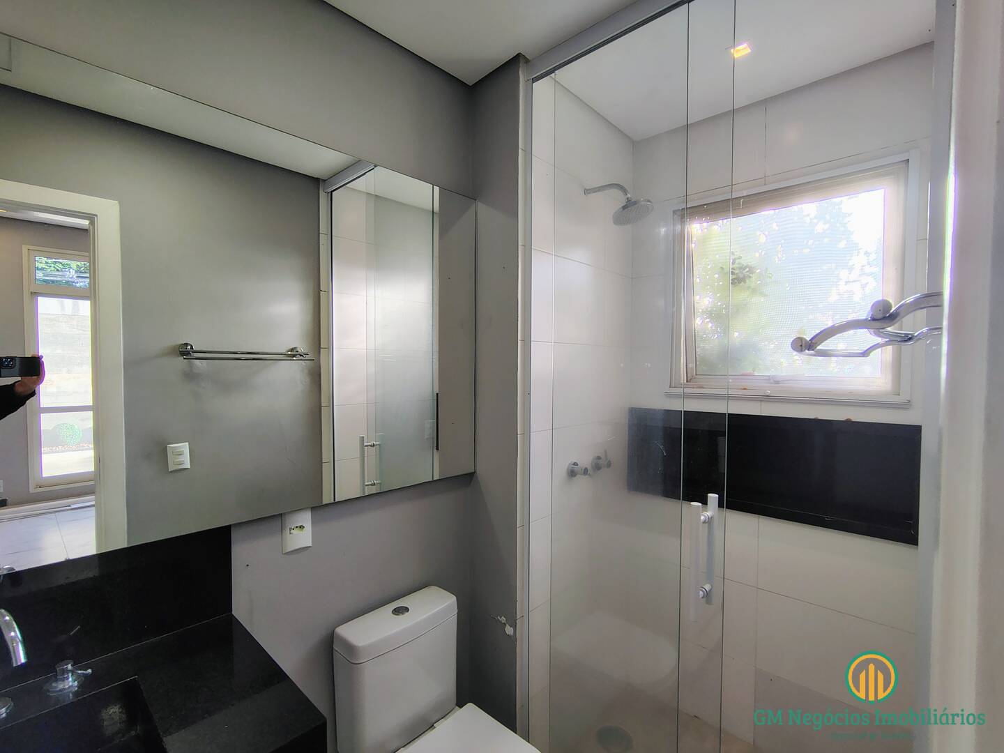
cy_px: 376
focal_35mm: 16
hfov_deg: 94.5
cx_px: 502
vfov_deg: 78.1
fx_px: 464
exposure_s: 1/60
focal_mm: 2.13
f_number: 2.2
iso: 150
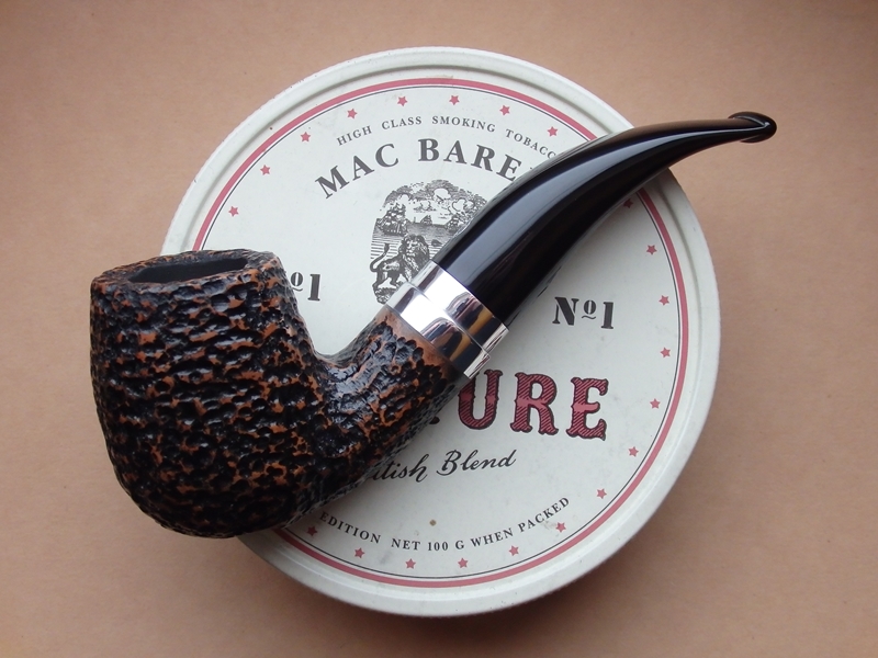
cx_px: 439
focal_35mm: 49
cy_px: 329
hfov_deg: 38.9
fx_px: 1243
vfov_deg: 29.7
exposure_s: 1/50
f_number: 4
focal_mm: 8.9
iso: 640
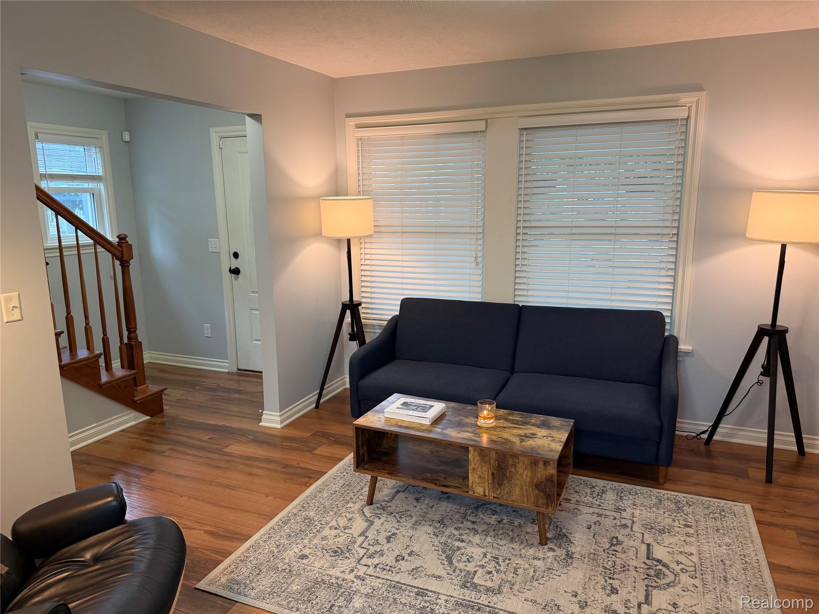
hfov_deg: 71.6
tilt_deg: -10.0
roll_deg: +1.3
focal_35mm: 24
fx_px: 568
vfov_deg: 56.8
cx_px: 410
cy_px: 307
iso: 200
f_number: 1.78
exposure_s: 1/60
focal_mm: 6.76
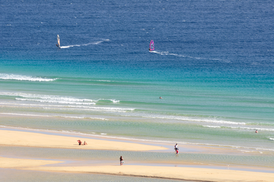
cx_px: 137
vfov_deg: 3.0
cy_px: 91
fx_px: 3421
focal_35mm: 450
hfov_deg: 4.6
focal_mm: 300
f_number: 10
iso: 200
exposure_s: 1/250
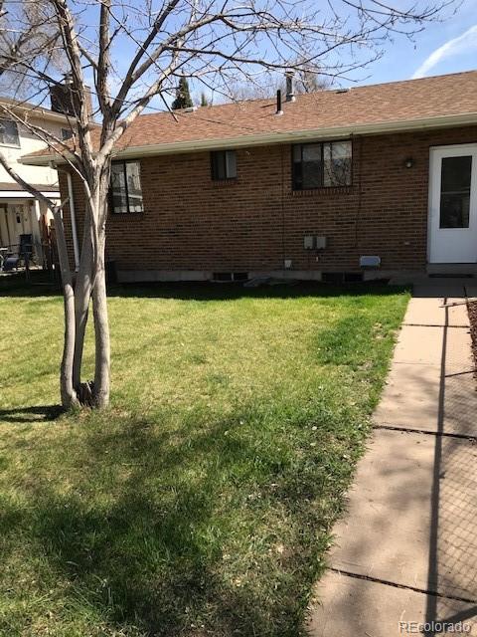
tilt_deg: -11.2
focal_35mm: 28
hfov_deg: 49.7
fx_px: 514
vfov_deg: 63.4
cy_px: 318
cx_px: 238
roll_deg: +3.8
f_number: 1.8
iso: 20
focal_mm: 3.99
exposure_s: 1/1294
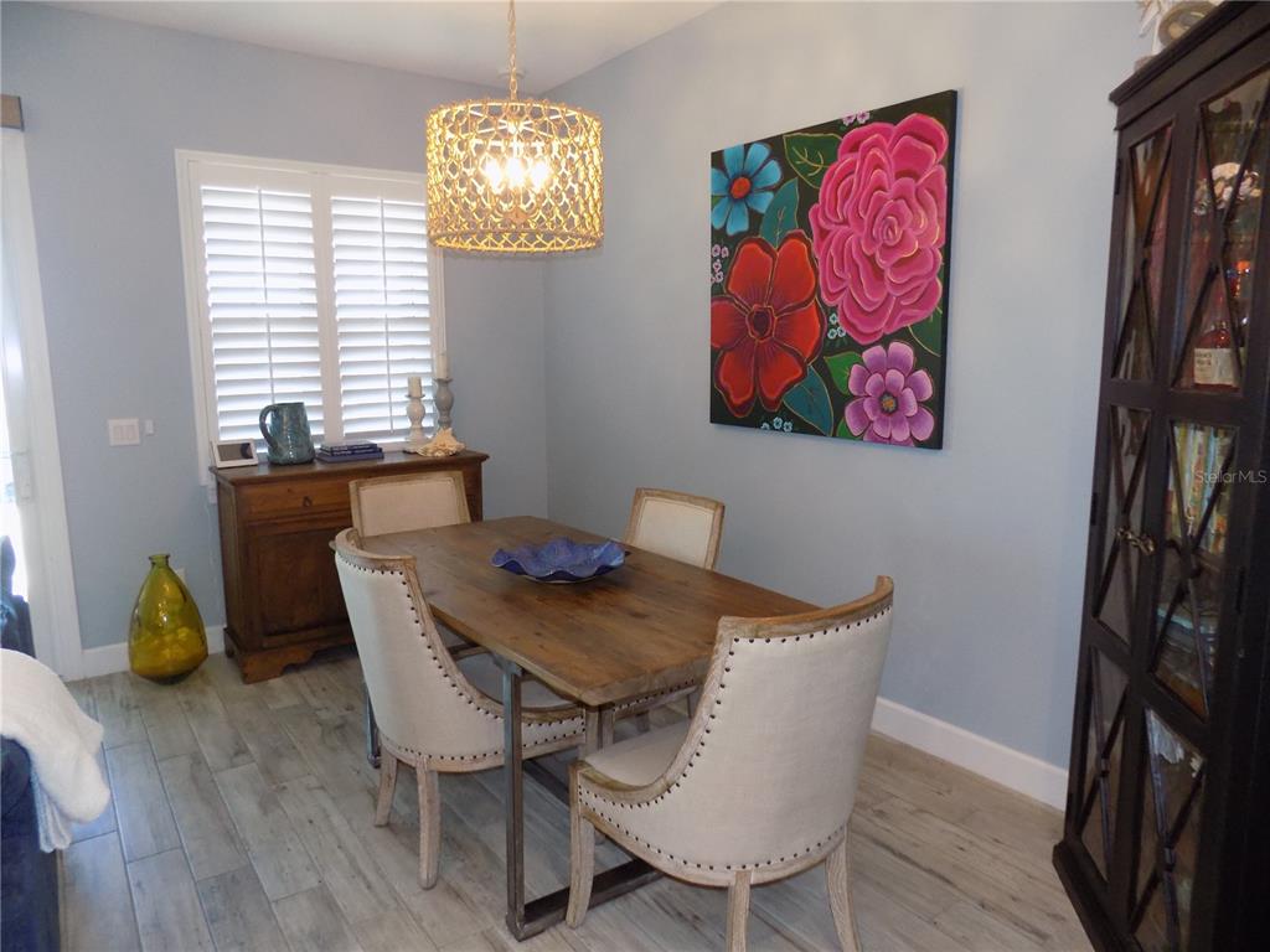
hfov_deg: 73.9
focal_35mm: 23
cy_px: 476
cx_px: 635
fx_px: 844
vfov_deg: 58.9
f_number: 3.1
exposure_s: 1/30
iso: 280
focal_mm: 4
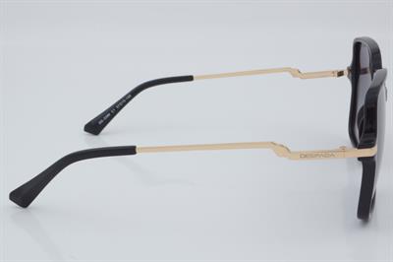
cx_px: 196
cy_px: 131
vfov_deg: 18.2
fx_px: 818
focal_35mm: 75
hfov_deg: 27.0
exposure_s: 1/4
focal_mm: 50
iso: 100
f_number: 32
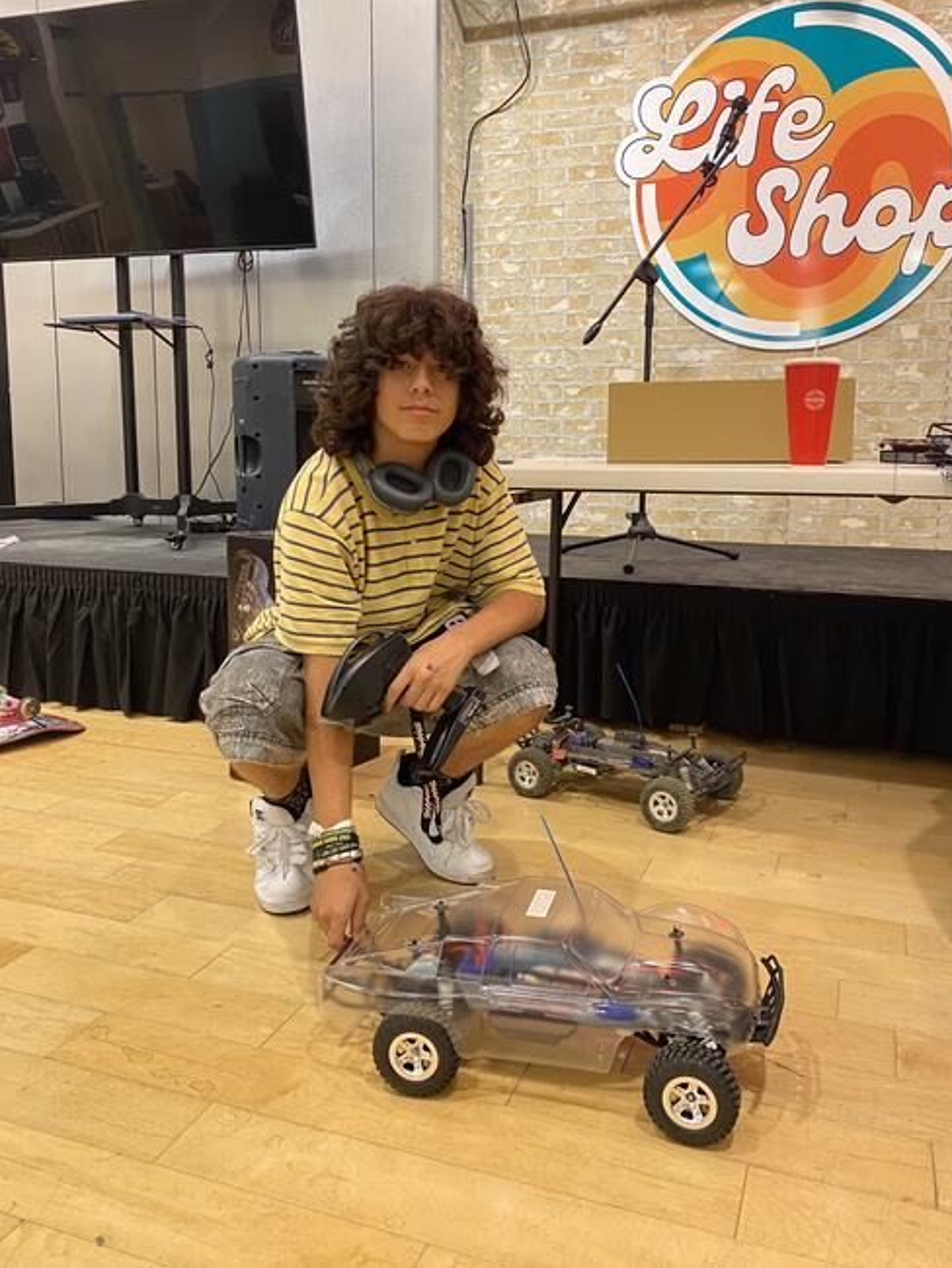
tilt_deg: -7.0
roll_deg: -0.2
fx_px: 1026
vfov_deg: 63.3
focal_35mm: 28
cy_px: 587
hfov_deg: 49.8
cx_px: 481
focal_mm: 4.25
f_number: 1.8
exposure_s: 1/60
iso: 125
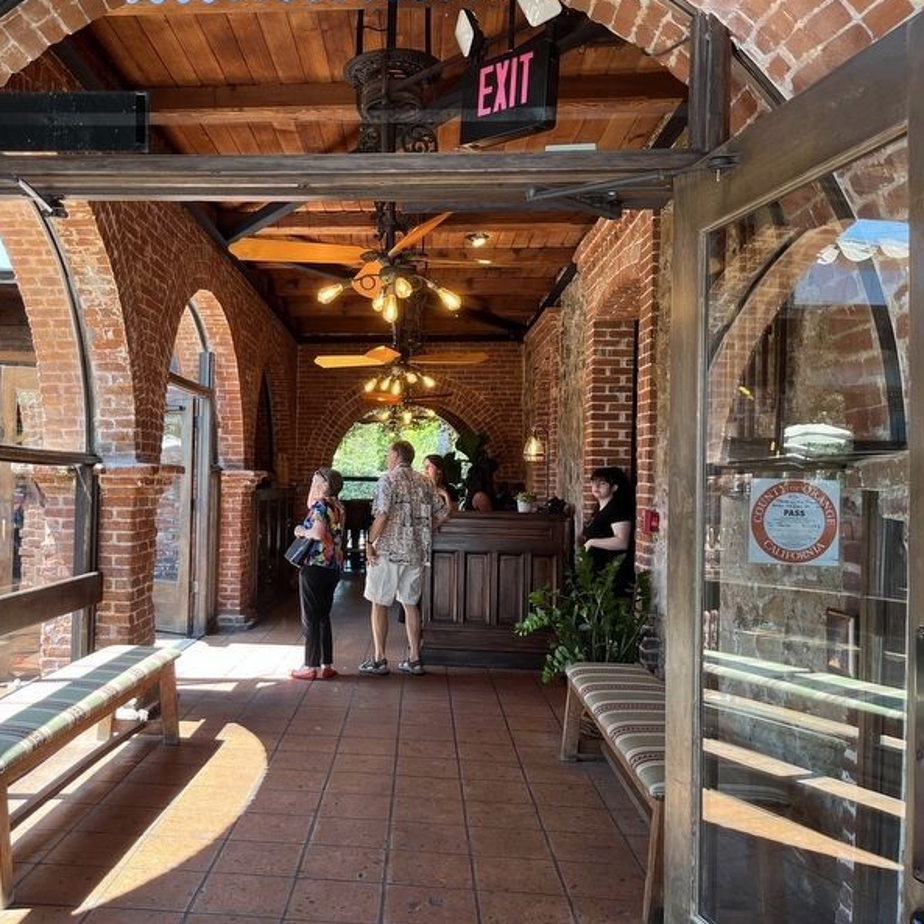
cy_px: 460
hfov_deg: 51.8
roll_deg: -1.0
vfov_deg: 52.5
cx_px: 333
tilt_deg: +1.2
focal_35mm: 31
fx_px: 936
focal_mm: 5.1
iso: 80
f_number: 1.6
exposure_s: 1/120
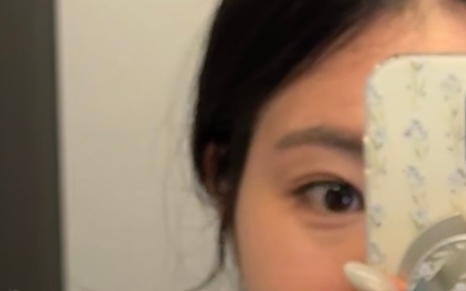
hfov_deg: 9.1
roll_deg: +0.2
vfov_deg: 5.6
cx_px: 291
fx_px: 2934
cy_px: 558
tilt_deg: -7.2
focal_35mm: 231
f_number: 1.78
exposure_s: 1/60
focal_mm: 6.76
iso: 125
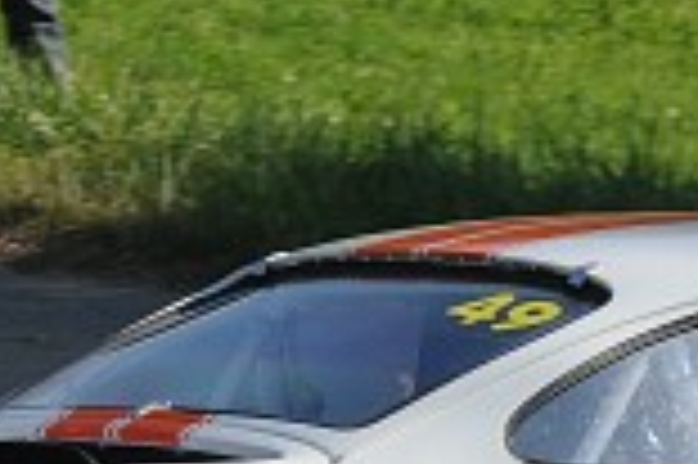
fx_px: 20453
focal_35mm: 1056
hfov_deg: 2.0
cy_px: 619
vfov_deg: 1.3
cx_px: 910
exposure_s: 1/320
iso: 250
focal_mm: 170
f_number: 11
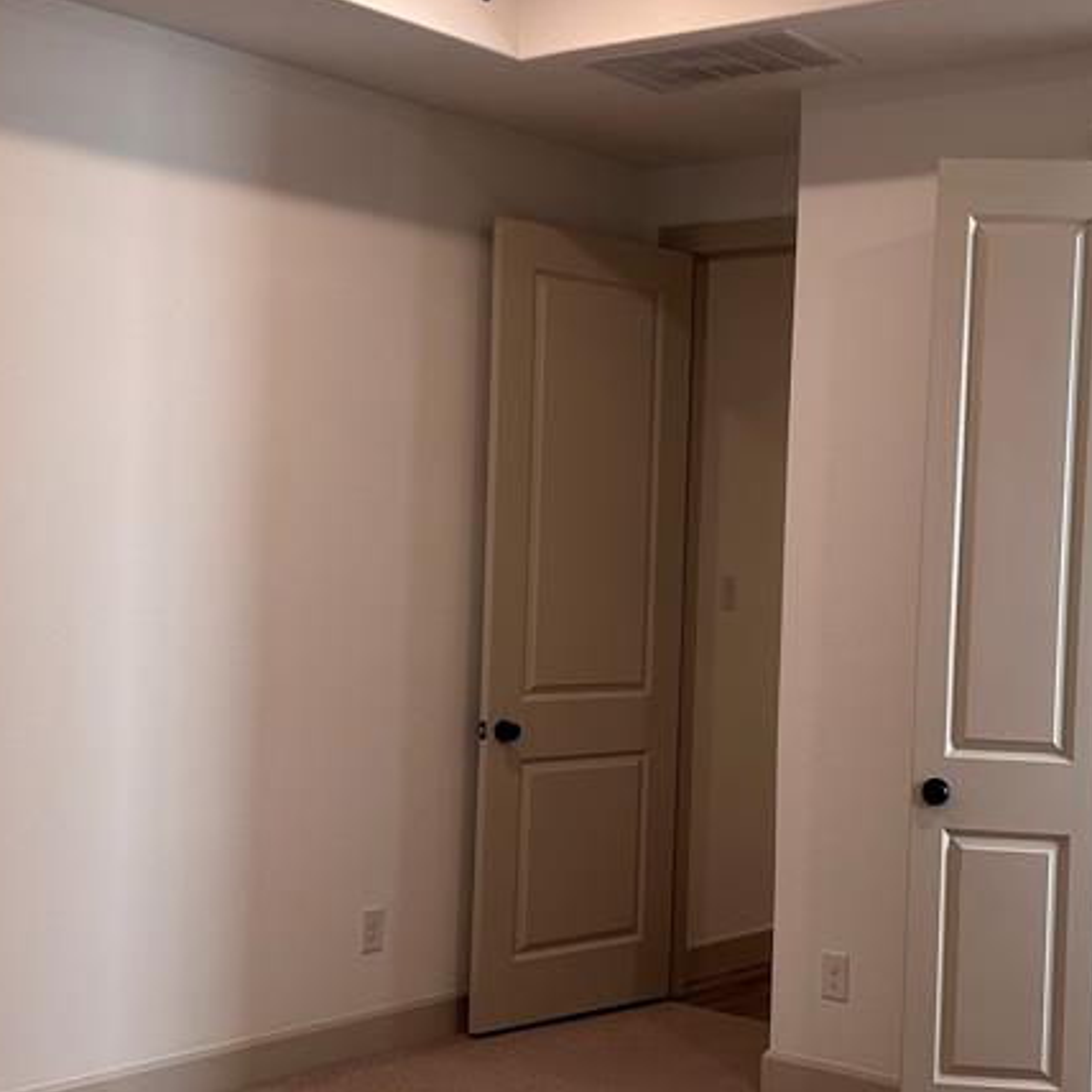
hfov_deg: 30.9
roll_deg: -2.1
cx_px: 699
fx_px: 1963
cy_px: 605
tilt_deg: -2.1
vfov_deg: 31.1
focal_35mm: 55
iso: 80
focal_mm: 5.7
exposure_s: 1/120
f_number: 1.5
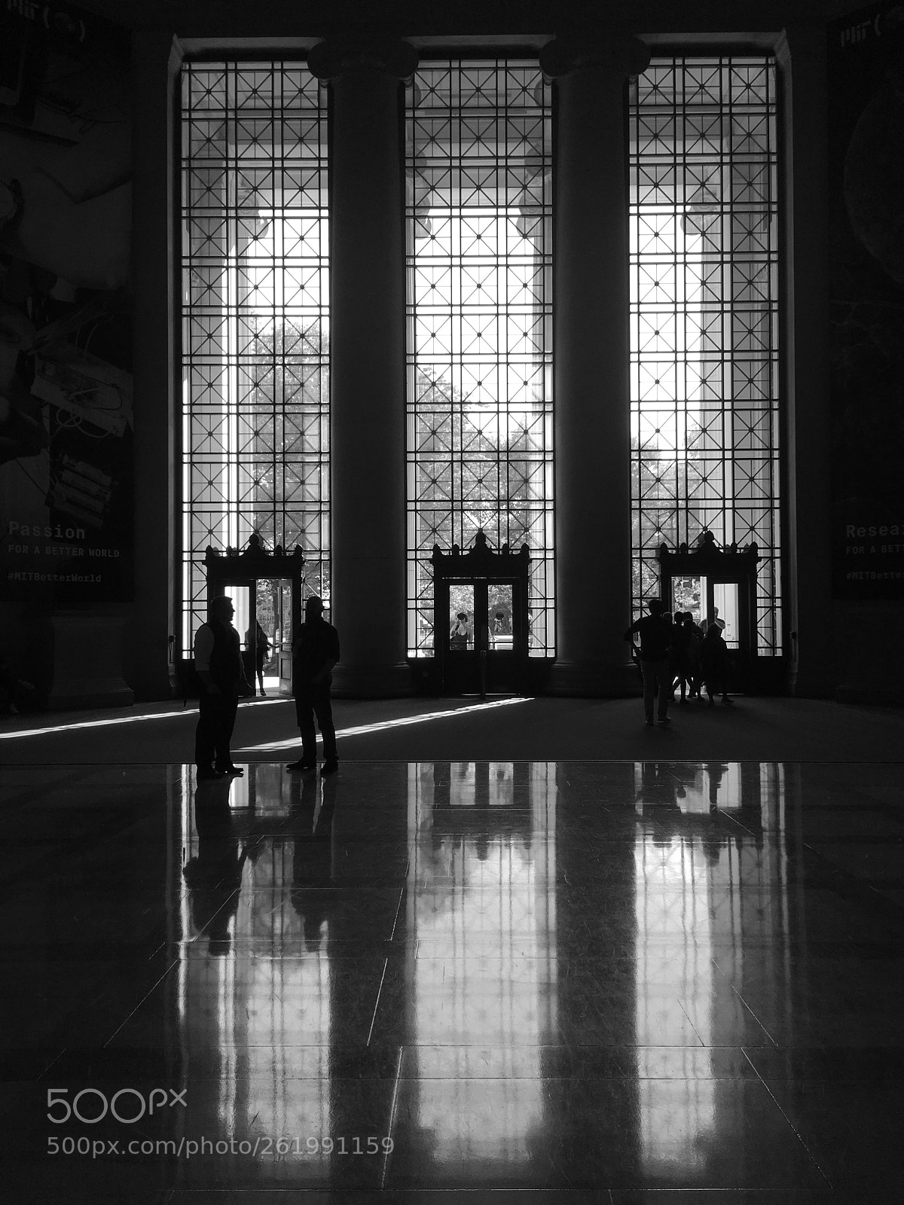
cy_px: 602
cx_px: 452
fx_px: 1010
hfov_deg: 48.2
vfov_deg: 61.7
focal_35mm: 29
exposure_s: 1/193
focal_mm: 4.15
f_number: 2.2
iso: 25
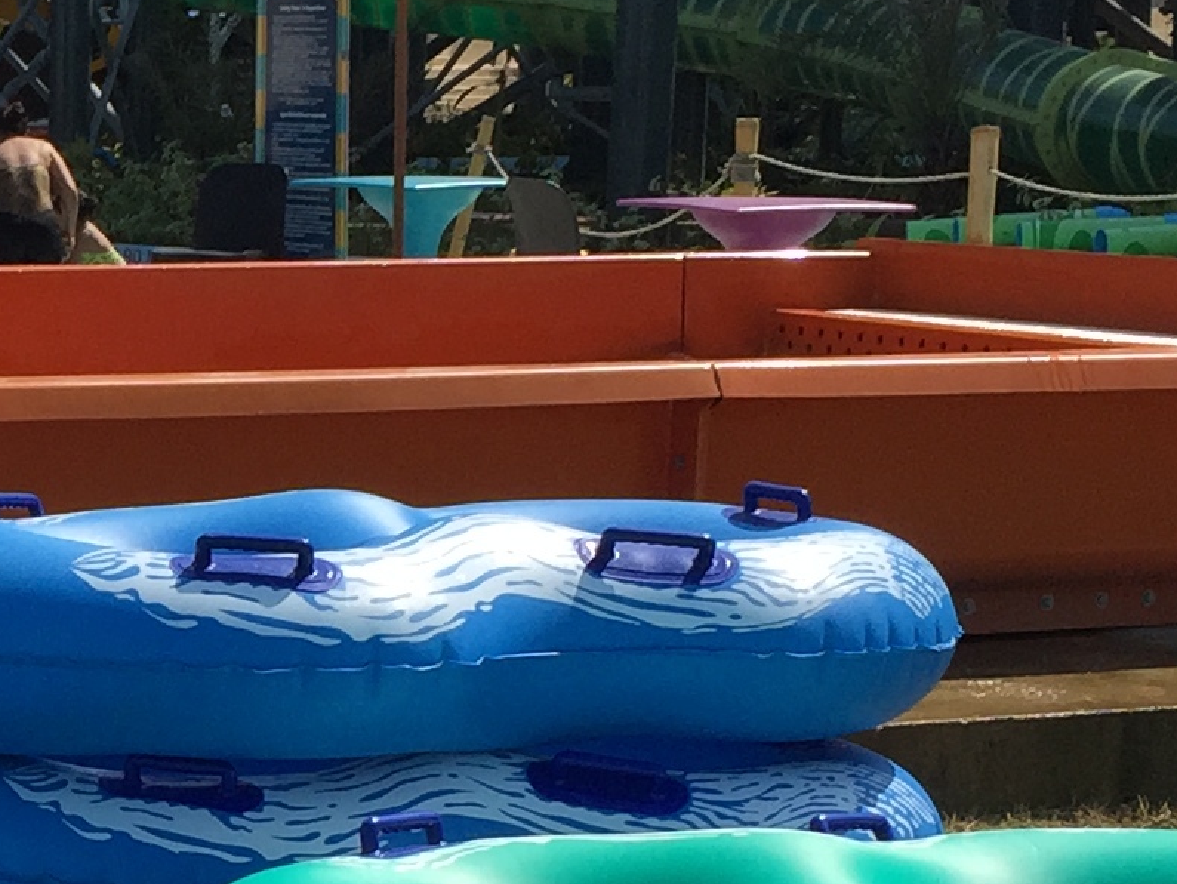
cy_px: 822
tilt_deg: -10.1
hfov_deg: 15.7
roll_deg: -1.1
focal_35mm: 119
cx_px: -366
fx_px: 4048
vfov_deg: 12.4
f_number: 2.2
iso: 32
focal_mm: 4.15
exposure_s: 1/2475
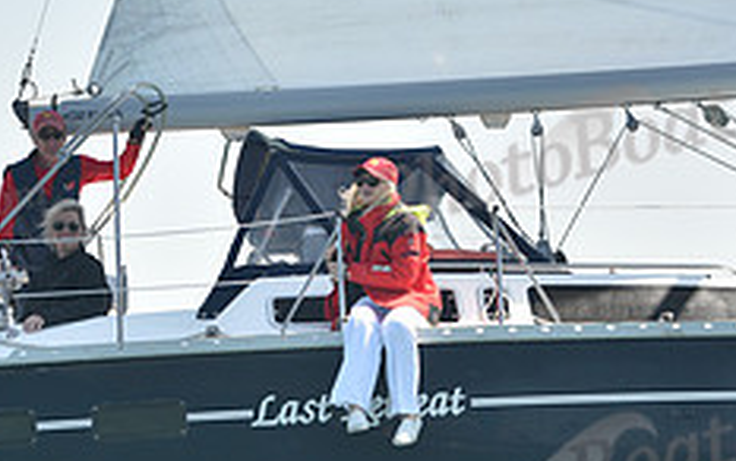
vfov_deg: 5.5
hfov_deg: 8.7
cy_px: 358
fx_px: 4838
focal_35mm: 241
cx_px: 212
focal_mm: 95
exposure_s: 1/800
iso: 250
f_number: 2.8
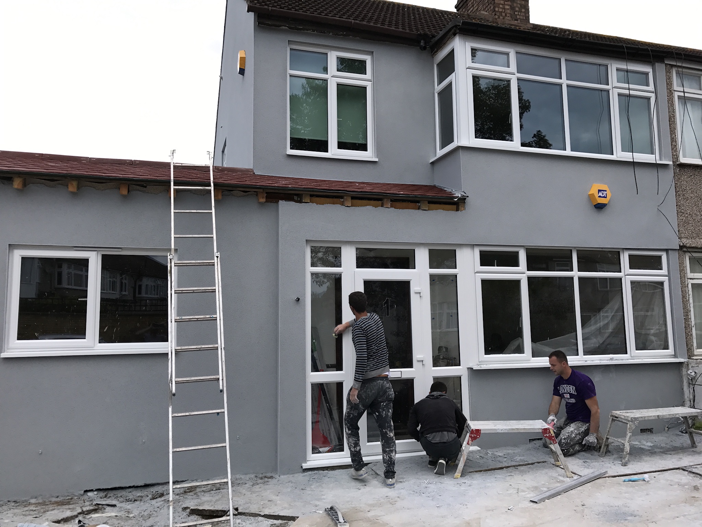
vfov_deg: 49.7
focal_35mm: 28
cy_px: 264
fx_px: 568
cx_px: 351
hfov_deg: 63.4
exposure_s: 1/146
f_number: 1.8
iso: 20
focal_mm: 3.99
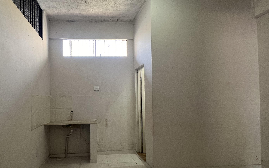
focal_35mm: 20
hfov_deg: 83.3
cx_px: 99
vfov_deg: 59.3
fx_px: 147
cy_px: 99
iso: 125
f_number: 1.8
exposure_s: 1/60
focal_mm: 1.57
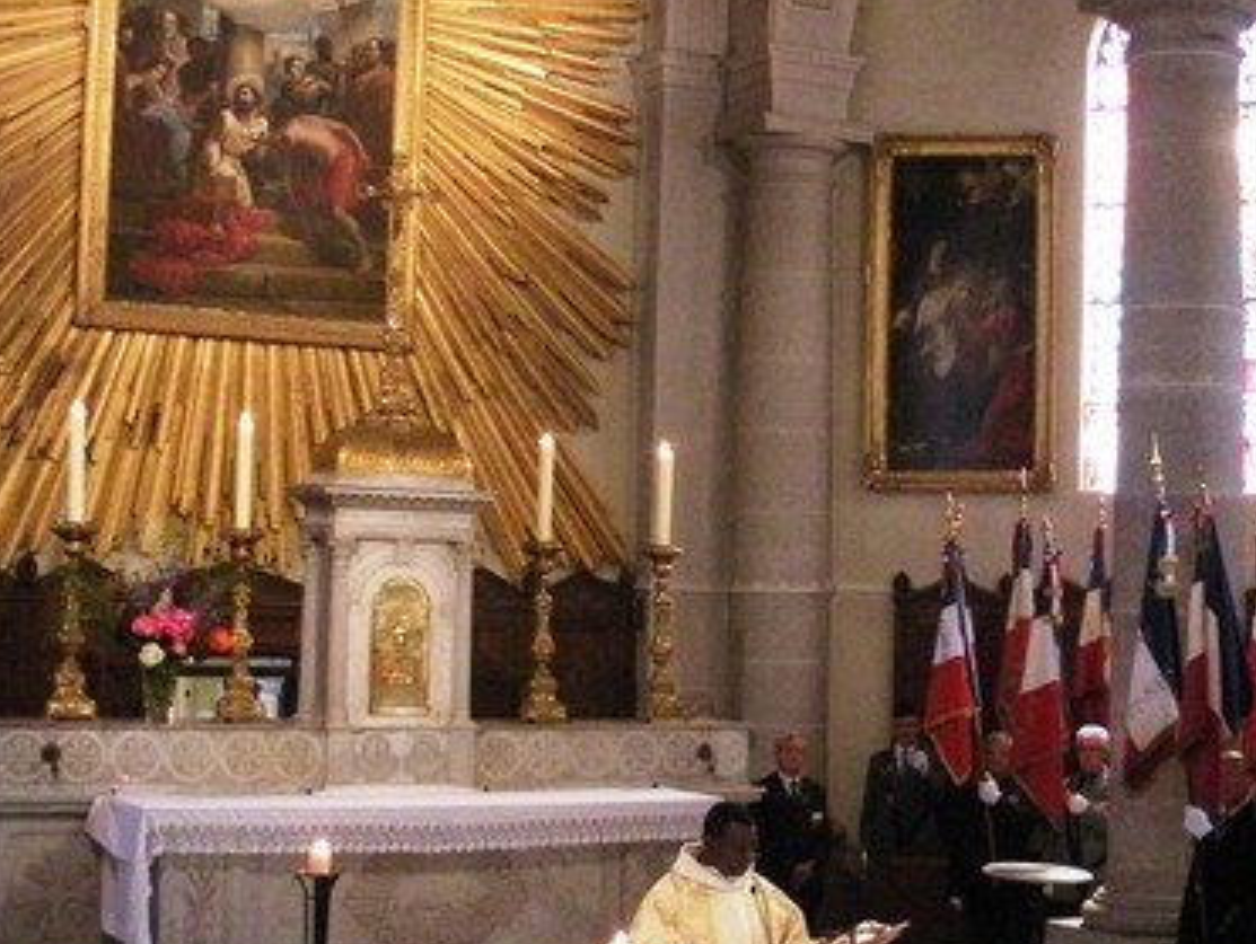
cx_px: 1014
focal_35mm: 58
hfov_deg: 32.3
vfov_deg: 25.2
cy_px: 545
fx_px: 2107
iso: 400
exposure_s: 1/27.8
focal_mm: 4.7
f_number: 2.8
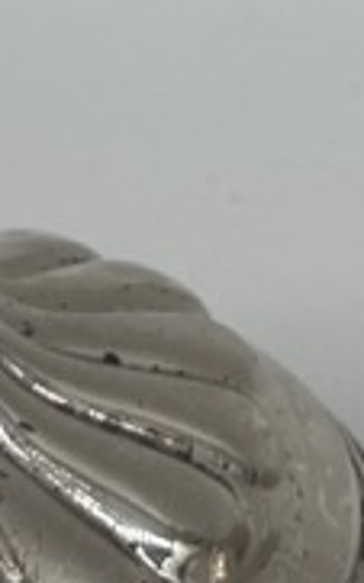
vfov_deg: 11.2
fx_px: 2859
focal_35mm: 180
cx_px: 464
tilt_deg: -19.2
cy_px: -274
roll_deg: +0.1
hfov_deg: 7.2
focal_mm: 6.76
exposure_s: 1/1059
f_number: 1.78
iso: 80
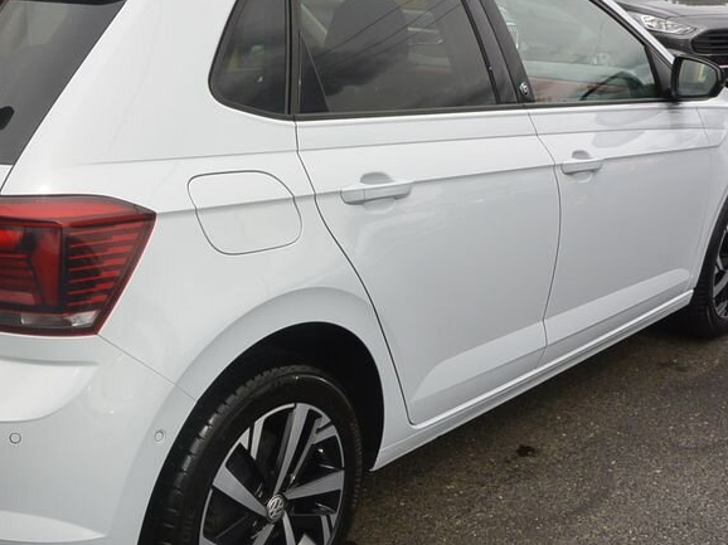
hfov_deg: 40.3
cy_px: 283
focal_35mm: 46
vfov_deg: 31.5
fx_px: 967
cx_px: 194
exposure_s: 1/250
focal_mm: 10
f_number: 8
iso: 160
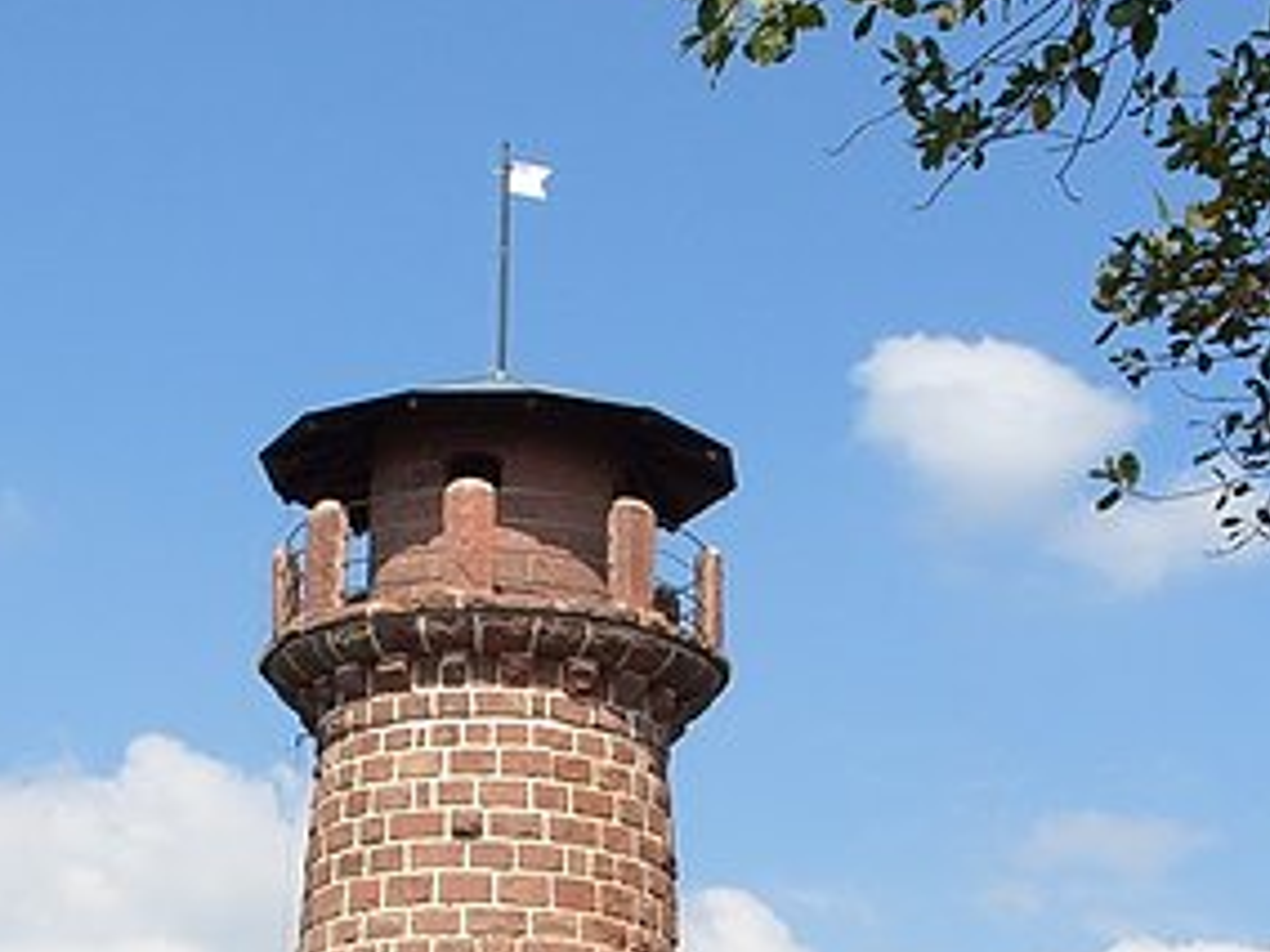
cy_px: 1075
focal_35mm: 111
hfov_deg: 17.7
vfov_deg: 13.1
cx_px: 496
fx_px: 4072
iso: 80
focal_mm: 7.8
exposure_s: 1/350
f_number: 6.8
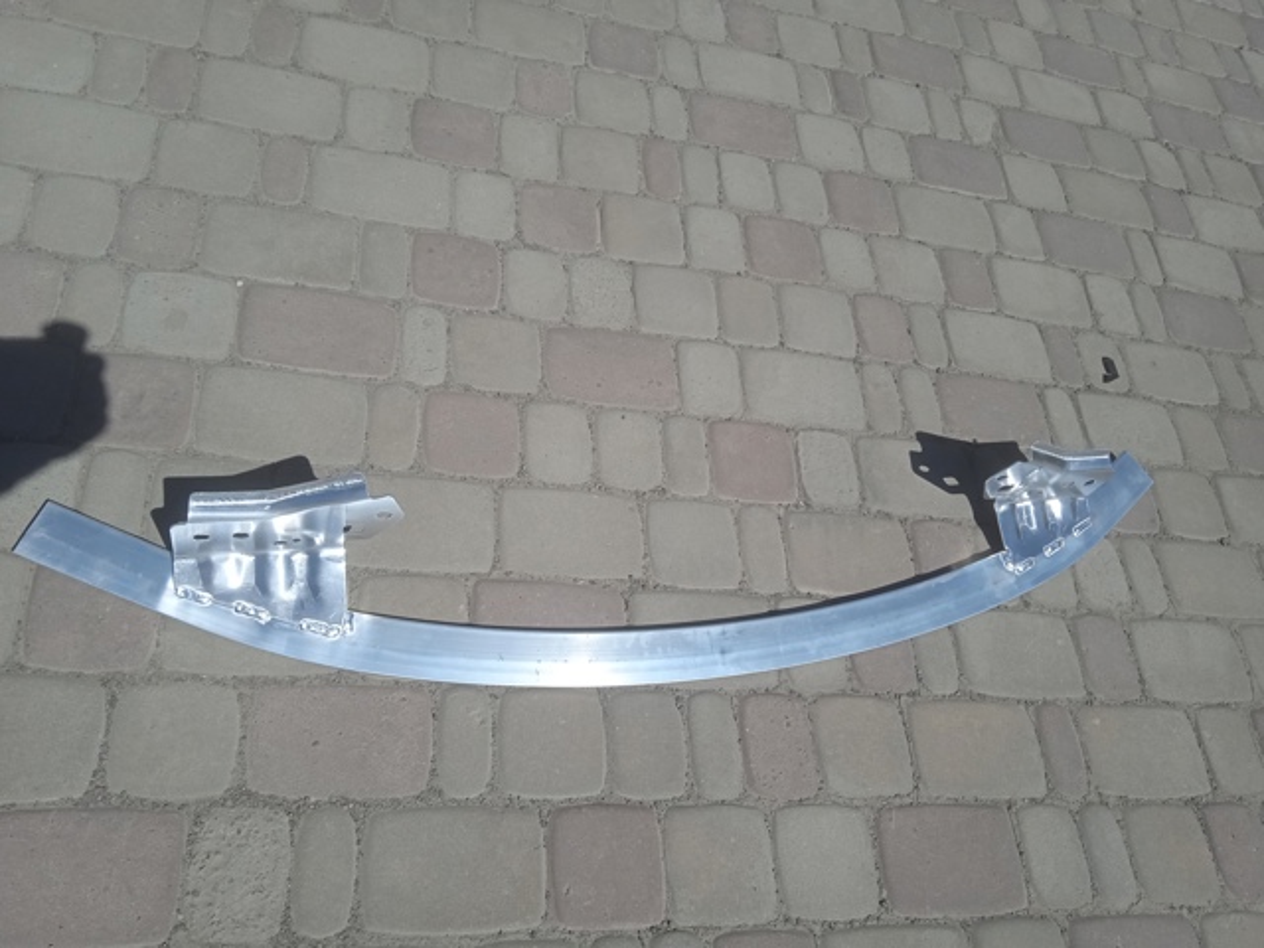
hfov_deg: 63.4
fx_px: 1022
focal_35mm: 28
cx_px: 632
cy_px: 474
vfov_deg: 49.7
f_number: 2.2
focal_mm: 3.43
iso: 116
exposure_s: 1/1815
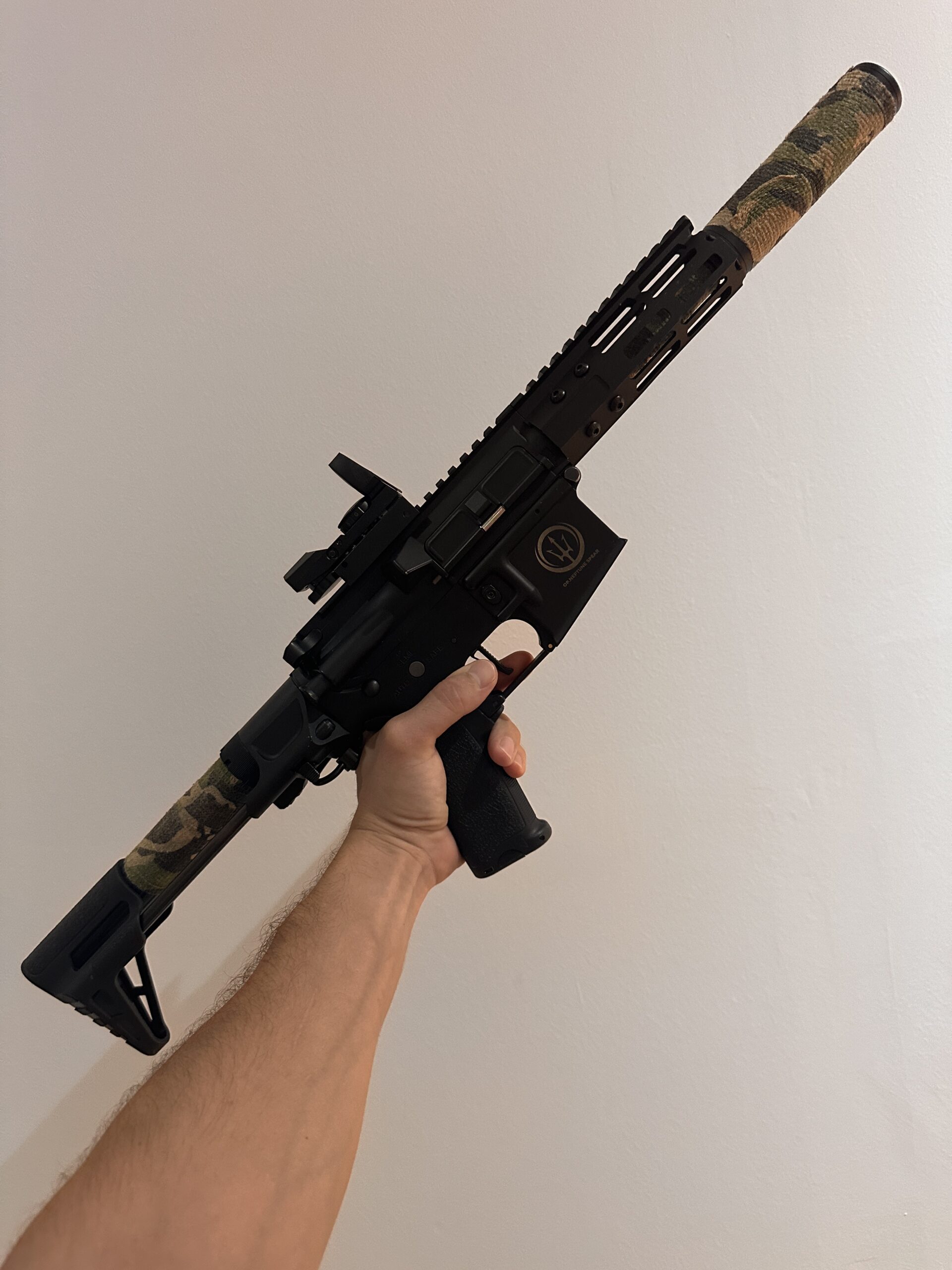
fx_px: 880
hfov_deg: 56.8
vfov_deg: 71.6
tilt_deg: -10.1
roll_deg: +8.8
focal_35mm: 24
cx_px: 476
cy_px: 635
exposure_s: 1/50
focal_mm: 6.86
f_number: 1.78
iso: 320
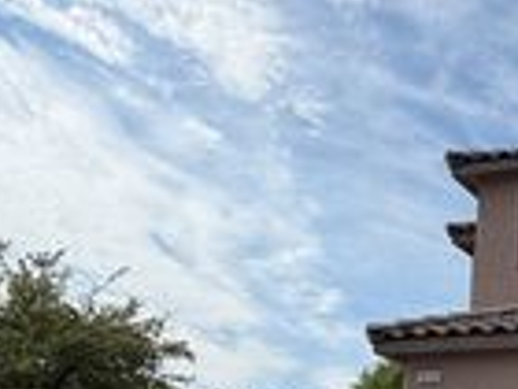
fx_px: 748
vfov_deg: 26.3
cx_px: 599
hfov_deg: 32.5
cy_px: 454
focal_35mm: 50
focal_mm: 2.22
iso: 20
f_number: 2.2
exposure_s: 1/1339
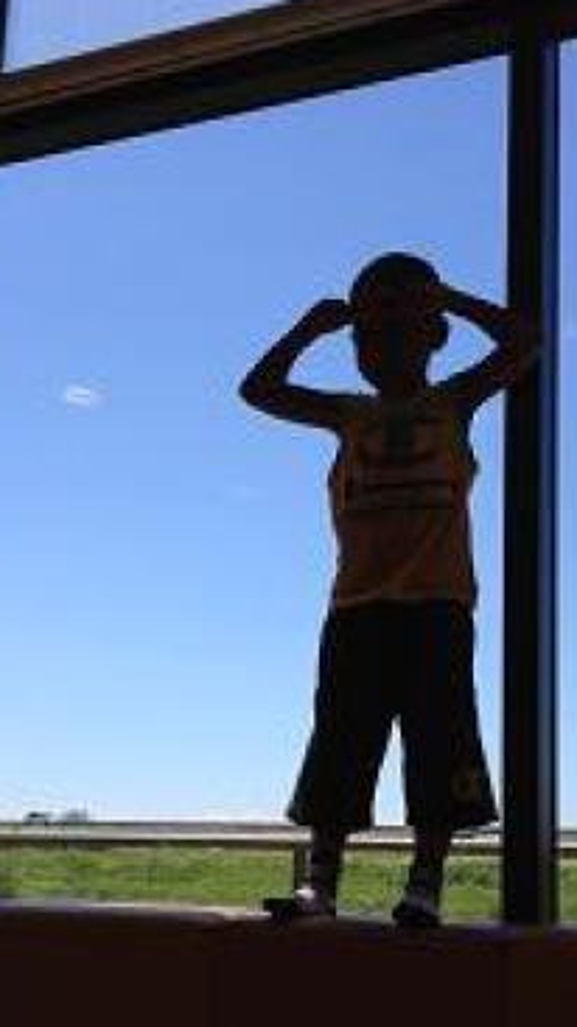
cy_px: 627
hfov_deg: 23.0
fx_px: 1417
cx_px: 368
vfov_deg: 39.7
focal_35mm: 52
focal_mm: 4.28
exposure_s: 1/1727
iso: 64
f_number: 2.4
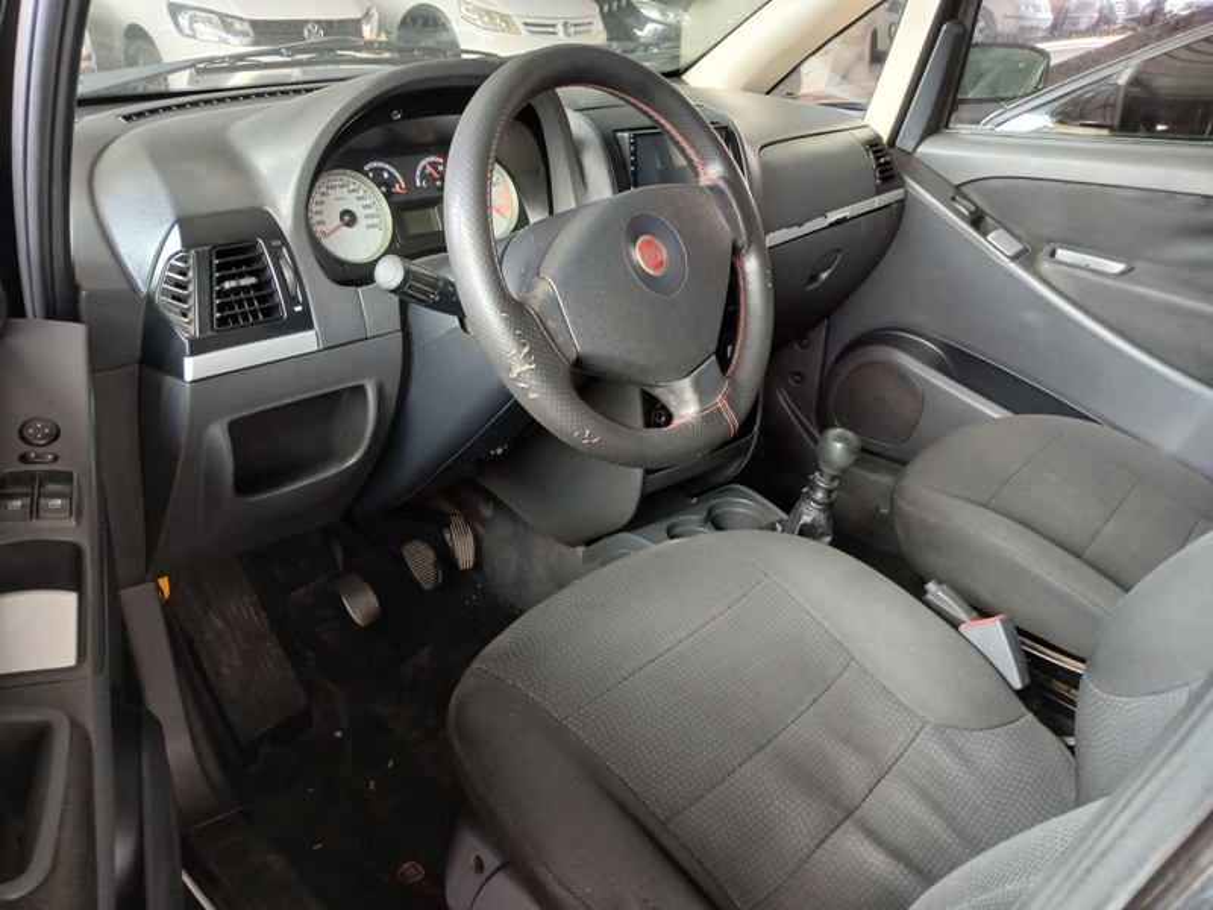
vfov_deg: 53.1
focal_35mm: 26
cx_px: 606
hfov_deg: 67.3
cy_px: 455
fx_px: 911
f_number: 1.8
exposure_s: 1/30
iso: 250
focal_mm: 3.98
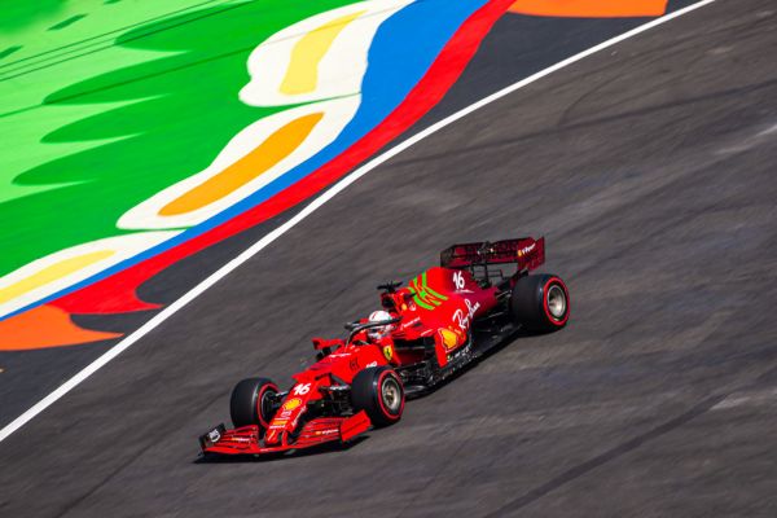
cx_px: 388
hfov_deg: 4.6
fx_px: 9732
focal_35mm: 451
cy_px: 259
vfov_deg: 3.0
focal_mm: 450
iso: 50
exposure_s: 1/200
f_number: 9
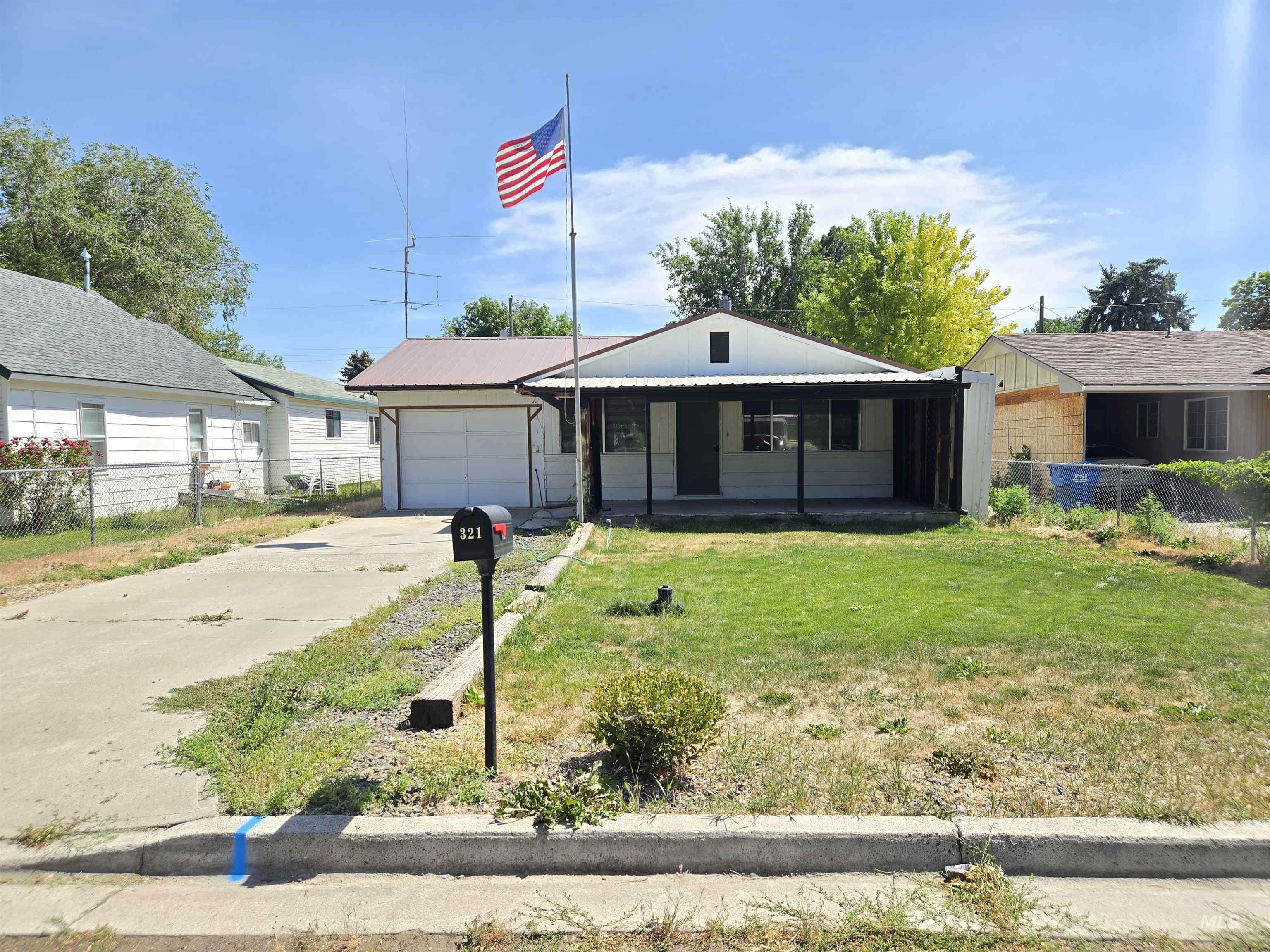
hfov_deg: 73.9
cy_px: 476
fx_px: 844
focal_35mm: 23
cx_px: 635
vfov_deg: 58.9
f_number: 1.8
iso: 25
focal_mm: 5.4
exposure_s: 1/1041
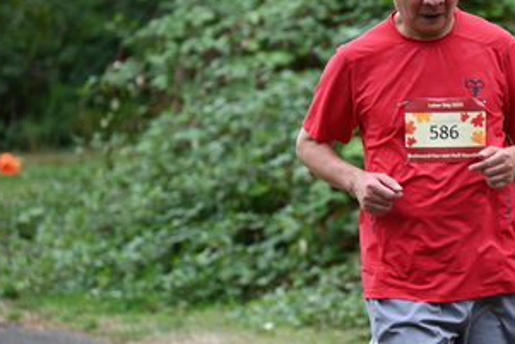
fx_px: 5238
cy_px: 138
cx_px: 447
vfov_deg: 3.8
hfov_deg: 5.6
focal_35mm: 366
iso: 400
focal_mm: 200
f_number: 6.3
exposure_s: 1/320
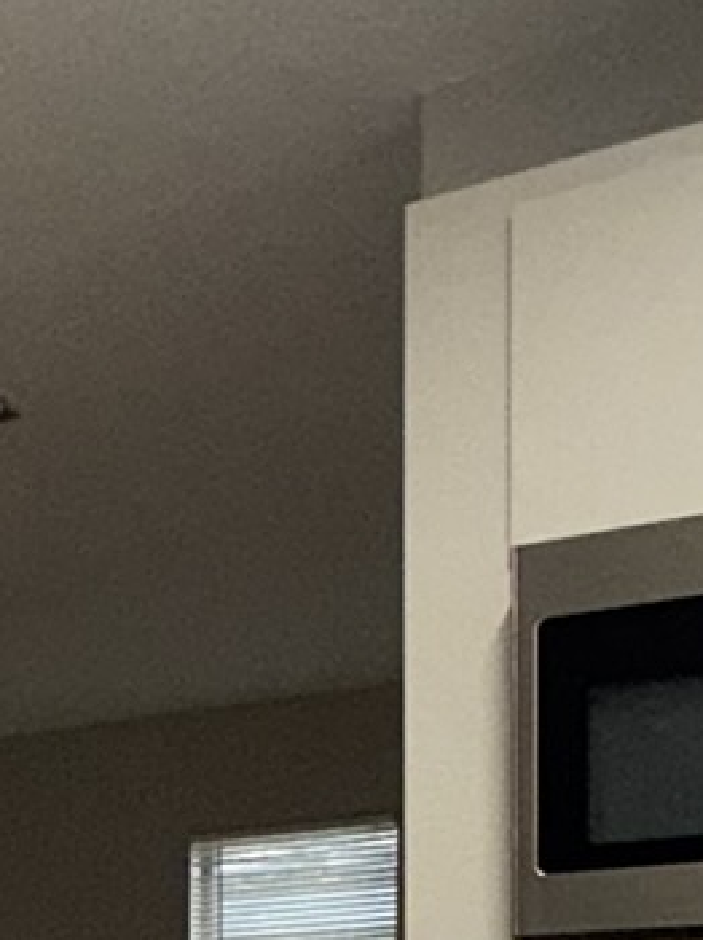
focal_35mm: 82
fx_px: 2223
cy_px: 1176
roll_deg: -0.2
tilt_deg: +0.6
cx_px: -590
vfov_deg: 21.8
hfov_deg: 15.3
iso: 125
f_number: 2.2
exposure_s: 1/120
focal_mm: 2.22
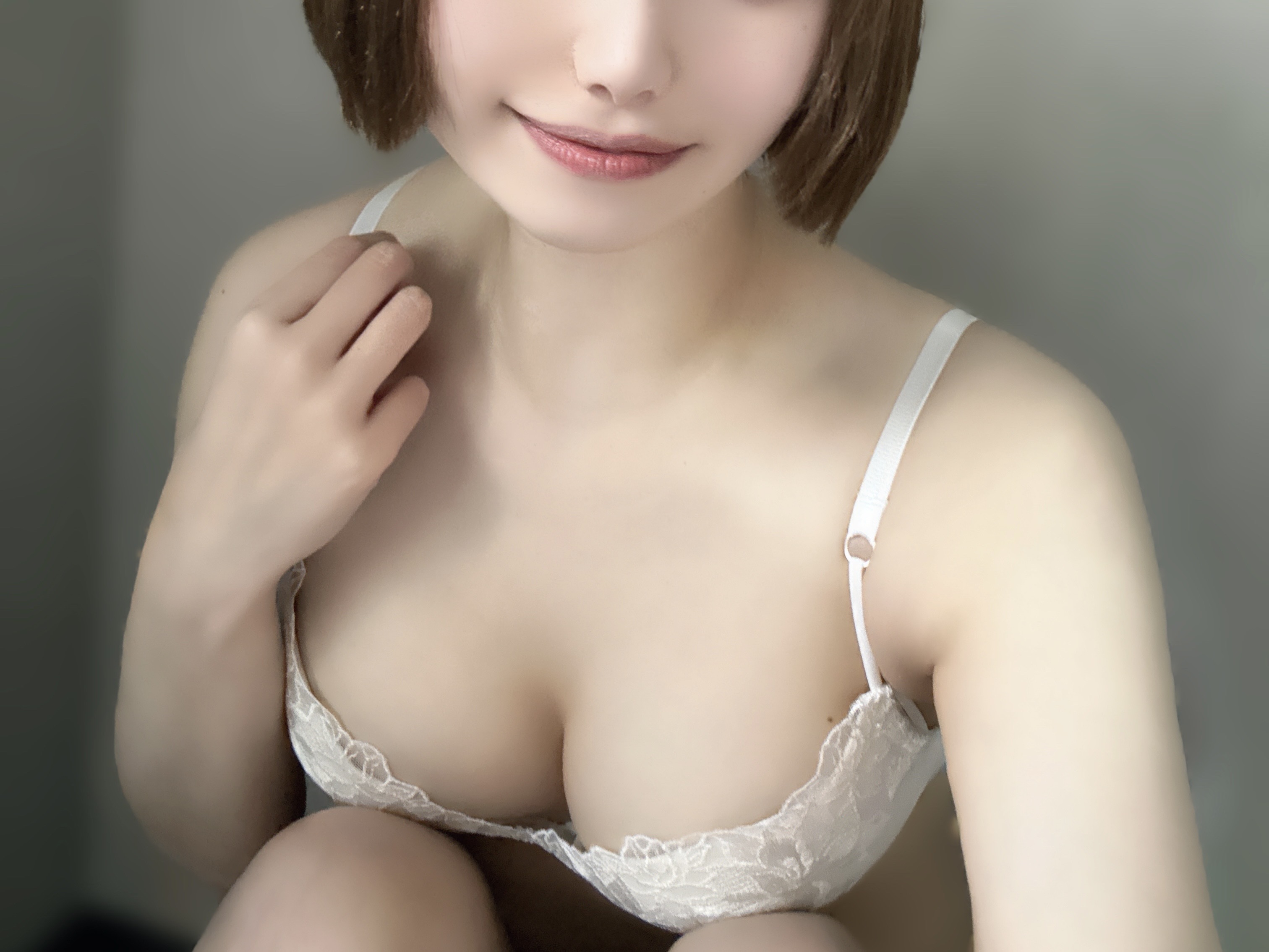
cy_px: 476
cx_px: 634
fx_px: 843
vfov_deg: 58.9
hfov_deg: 73.9
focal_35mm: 23
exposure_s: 1/30
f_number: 1.9
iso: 640
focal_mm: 2.69
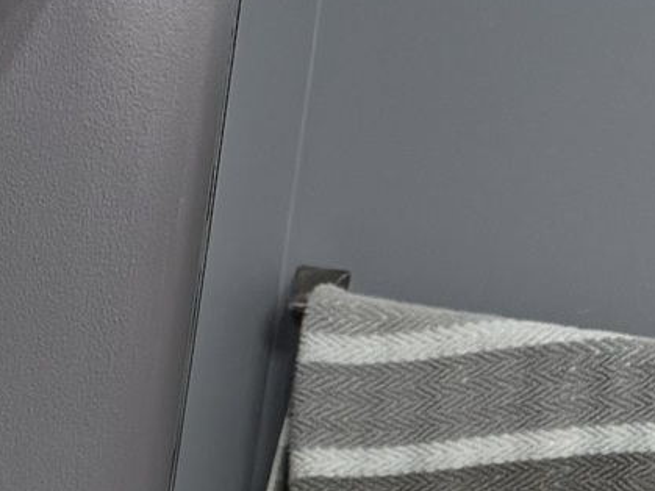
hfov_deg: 10.5
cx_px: -586
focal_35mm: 176
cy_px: 1409
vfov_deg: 7.5
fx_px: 3329
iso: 100
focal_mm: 6.76
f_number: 1.78
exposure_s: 1/120
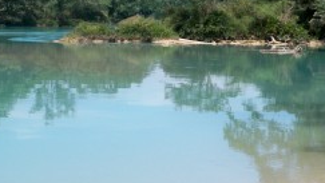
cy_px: 110
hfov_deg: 17.6
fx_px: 1052
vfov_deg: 10.0
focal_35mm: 122
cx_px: 143
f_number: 6.9
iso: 64
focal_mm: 12.1
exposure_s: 1/320
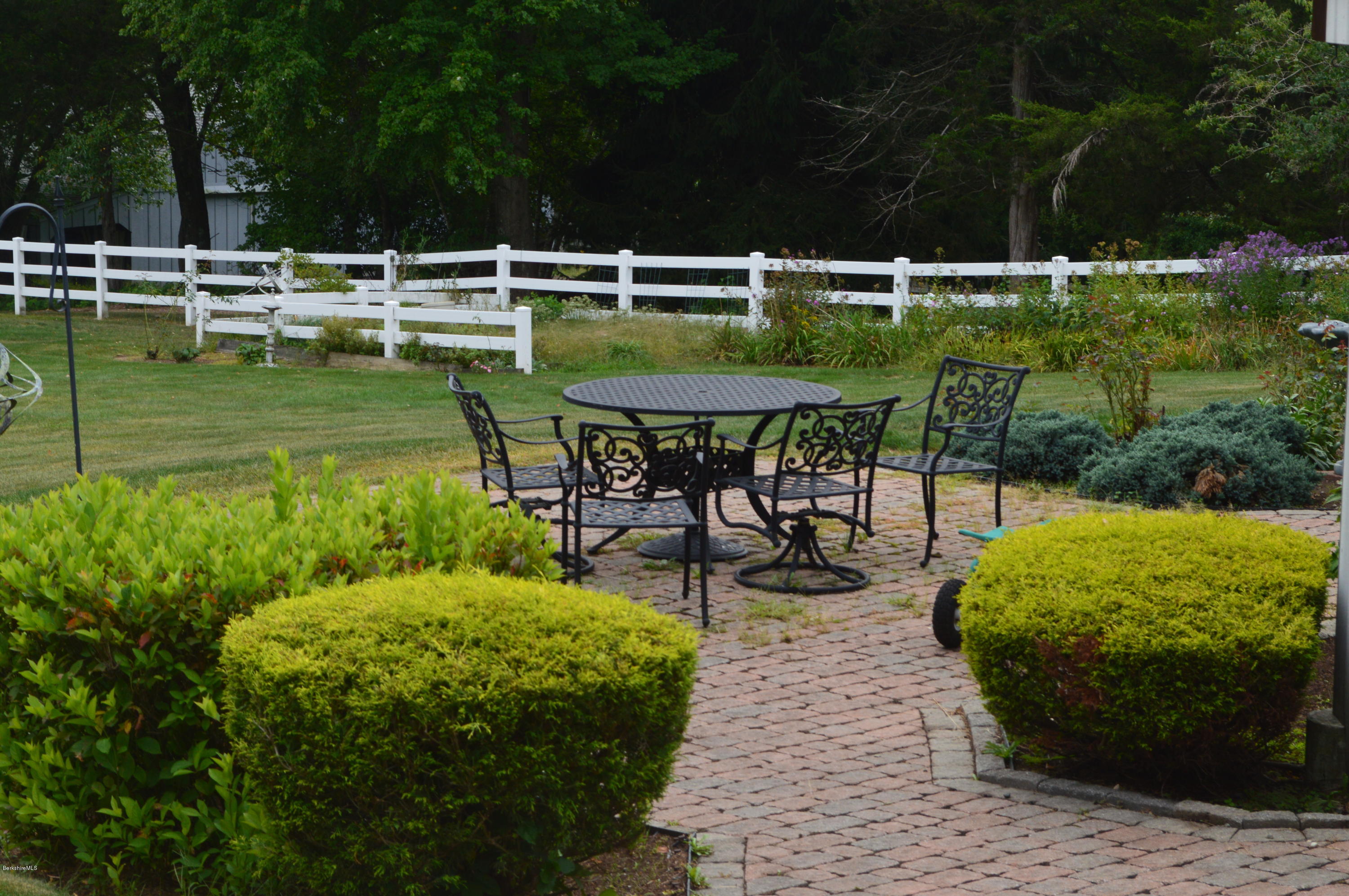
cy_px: 448
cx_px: 674
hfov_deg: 24.6
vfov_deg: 16.5
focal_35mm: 82
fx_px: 3088
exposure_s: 1/250
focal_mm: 55
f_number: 10
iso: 400
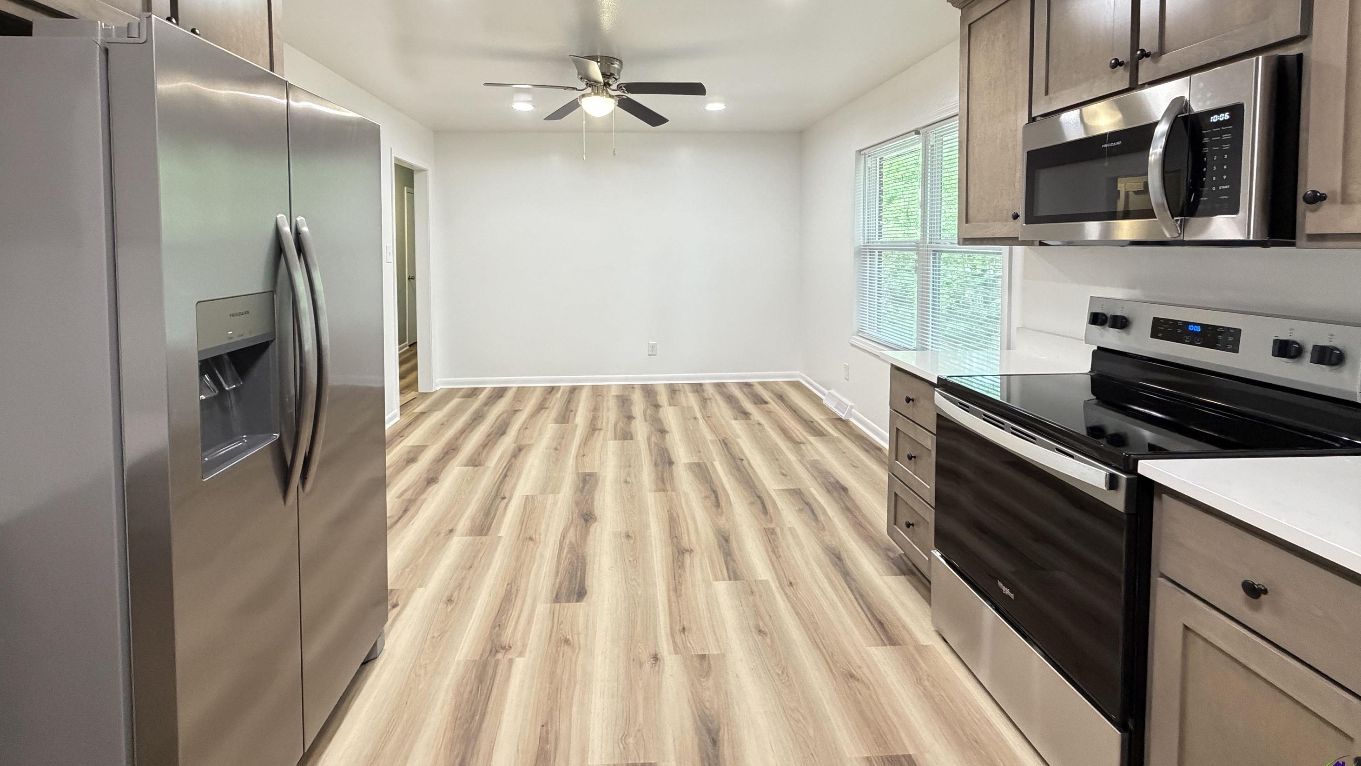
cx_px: 654
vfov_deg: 65.5
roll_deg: +0.2
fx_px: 577
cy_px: 264
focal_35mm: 16
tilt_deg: -2.4
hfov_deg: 99.3
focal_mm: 2.22
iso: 500
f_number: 2.2
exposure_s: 1/60
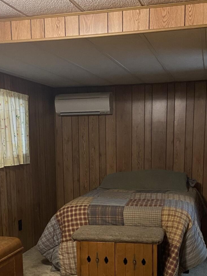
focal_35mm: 53
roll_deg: +1.2
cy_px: 216
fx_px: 422
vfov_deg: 35.2
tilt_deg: -11.6
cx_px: 86
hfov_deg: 27.5
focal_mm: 4.25
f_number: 1.8
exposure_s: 1/30
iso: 500
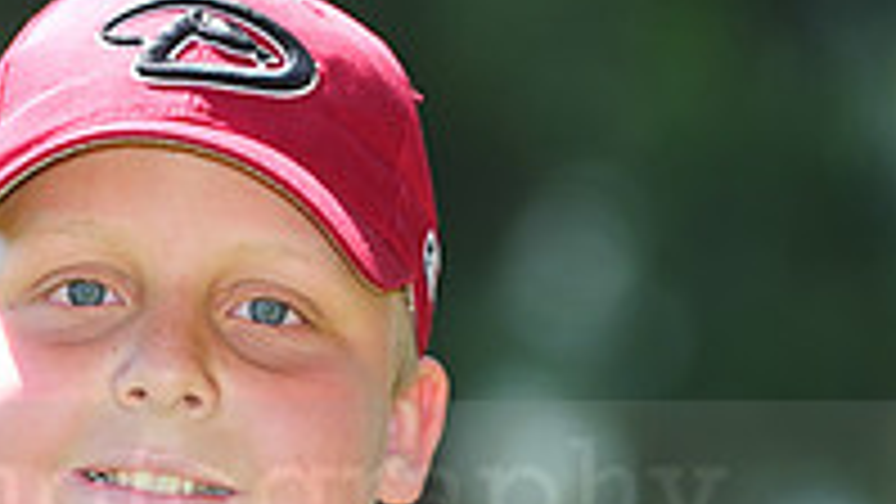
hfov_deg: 3.5
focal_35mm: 609
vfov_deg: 2.0
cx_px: 176
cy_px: 459
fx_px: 14471
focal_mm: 200
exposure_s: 1/400
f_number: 4.5
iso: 200
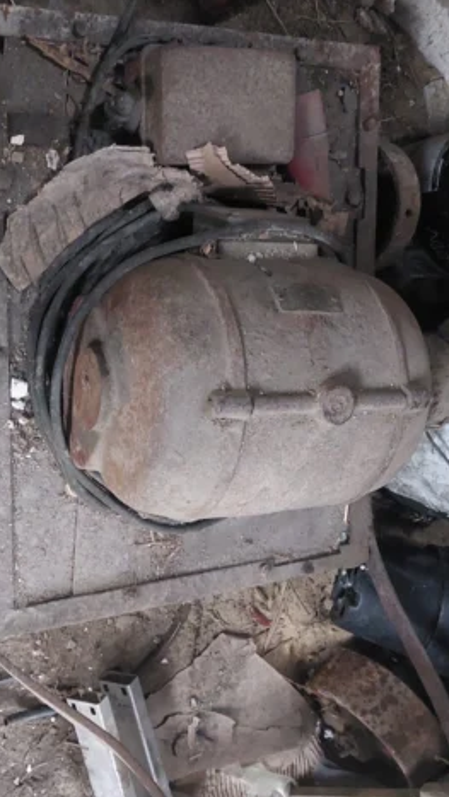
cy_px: 341
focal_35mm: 42
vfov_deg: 48.2
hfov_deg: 28.0
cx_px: 111
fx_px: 888
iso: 1600
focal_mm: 4.6
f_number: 1.8
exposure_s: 1/14
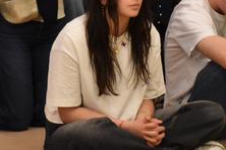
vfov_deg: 4.8
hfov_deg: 7.3
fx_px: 1783
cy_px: -30
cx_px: 144
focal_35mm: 284
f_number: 5
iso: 7200
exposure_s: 1/60
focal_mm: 60
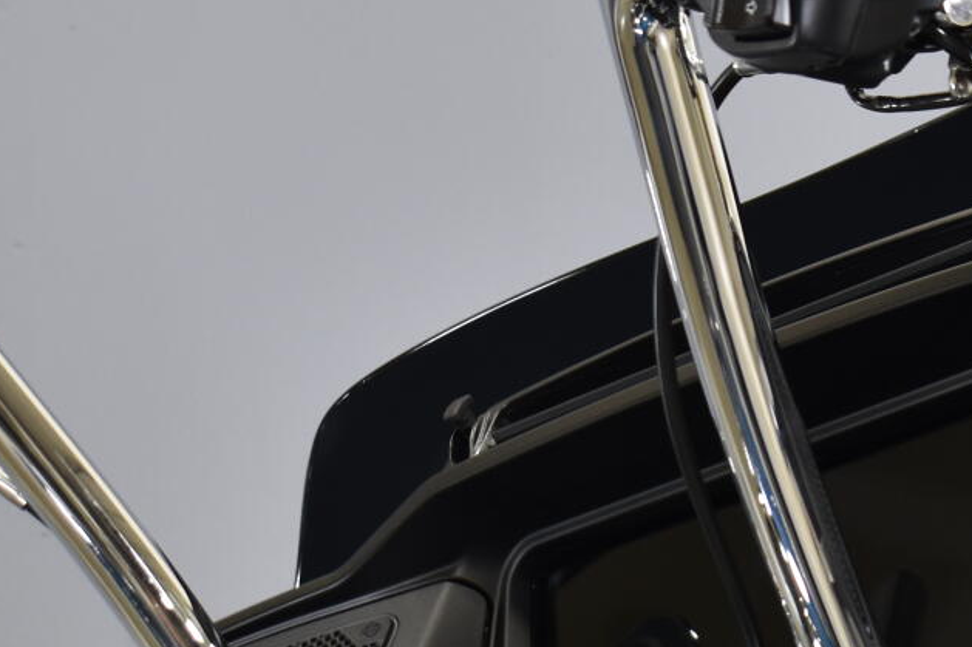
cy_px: 359
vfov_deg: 9.6
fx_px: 3860
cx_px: 610
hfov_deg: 14.3
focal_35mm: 143
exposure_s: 1/15
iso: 400
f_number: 4.2
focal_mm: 30
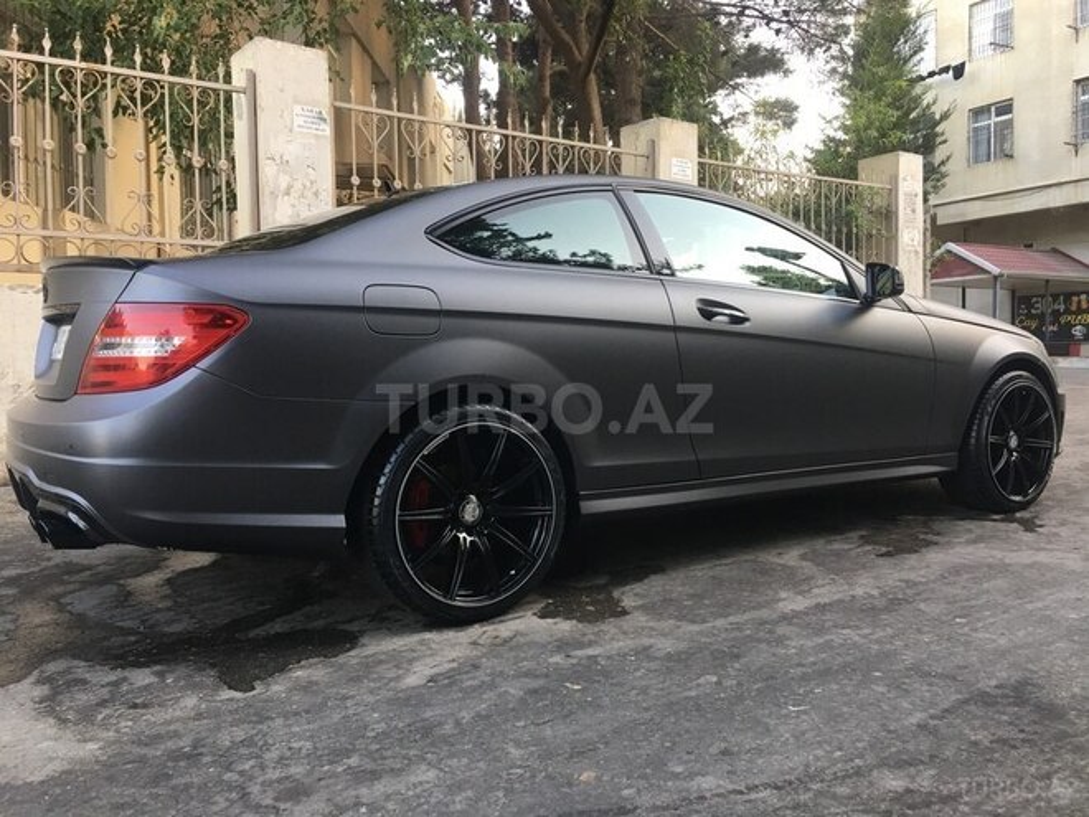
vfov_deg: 48.2
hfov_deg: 61.7
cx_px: 544
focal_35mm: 29
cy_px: 408
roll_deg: +0.5
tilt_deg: -0.8
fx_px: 912
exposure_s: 1/33
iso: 25
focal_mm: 4.15
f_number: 2.2
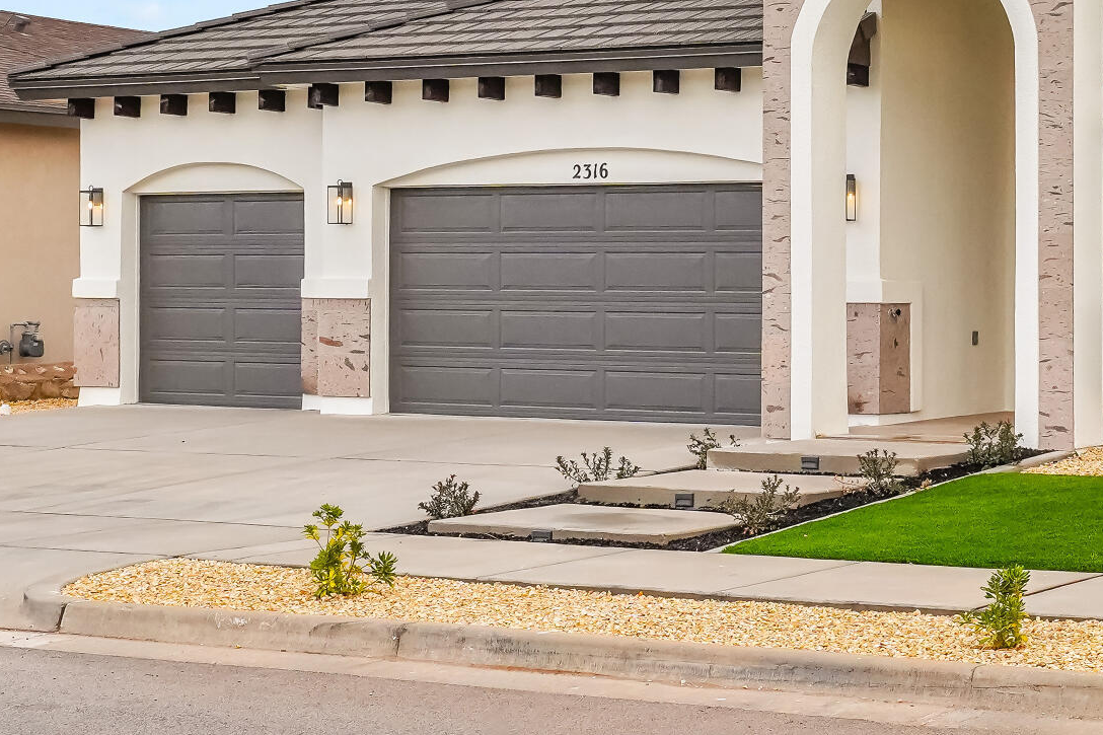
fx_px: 2451
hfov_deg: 24.7
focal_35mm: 80
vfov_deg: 17.0
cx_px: 981
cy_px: 259
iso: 1250
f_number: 11
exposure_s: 1/320
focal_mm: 29
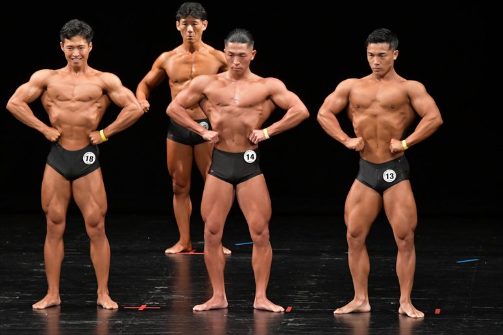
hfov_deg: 7.2
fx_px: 3980
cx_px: 252
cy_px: 168
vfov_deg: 4.8
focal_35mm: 285
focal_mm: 190
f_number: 5.6
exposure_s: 1/400
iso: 3200
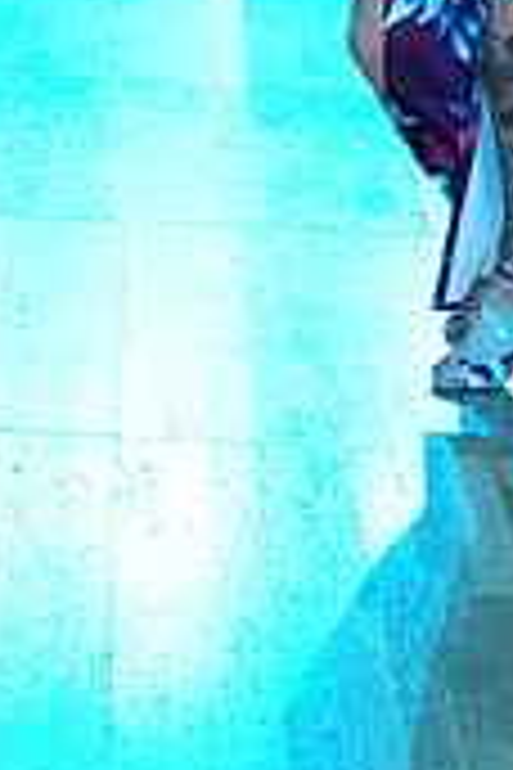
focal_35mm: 136
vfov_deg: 13.9
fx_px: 2907
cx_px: 128
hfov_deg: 10.1
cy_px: -491
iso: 2500
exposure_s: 1/250
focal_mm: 40
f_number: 4
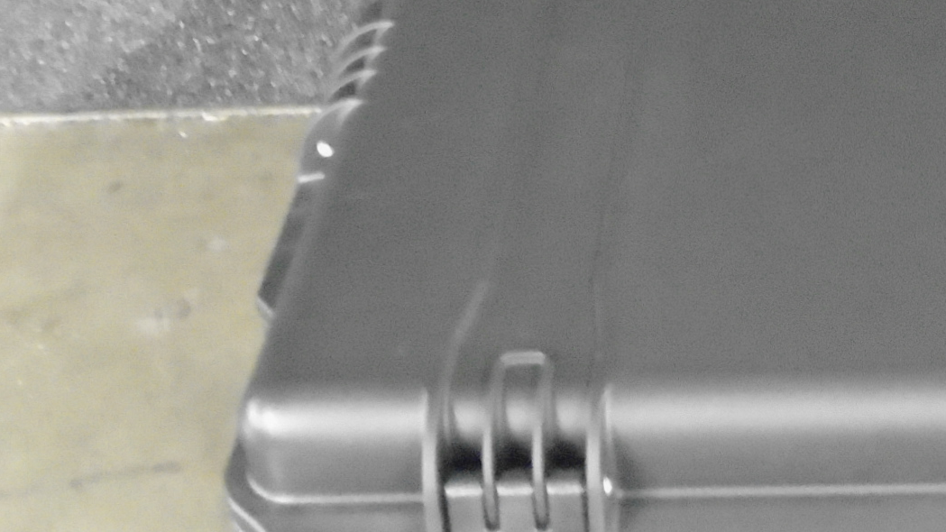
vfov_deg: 17.2
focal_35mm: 70
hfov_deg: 28.8
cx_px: 875
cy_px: 183
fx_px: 1756
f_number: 3.2
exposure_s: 1/3
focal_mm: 4.6
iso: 1600
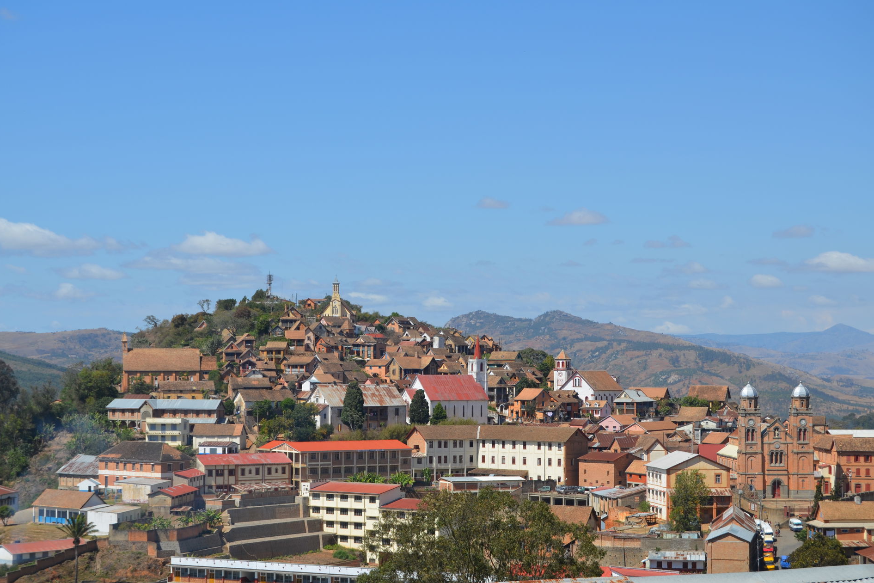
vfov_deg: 17.9
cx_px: 434
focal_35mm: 76
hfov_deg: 26.6
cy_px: 289
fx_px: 1845
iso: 100
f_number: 9
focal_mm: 50
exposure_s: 1/320
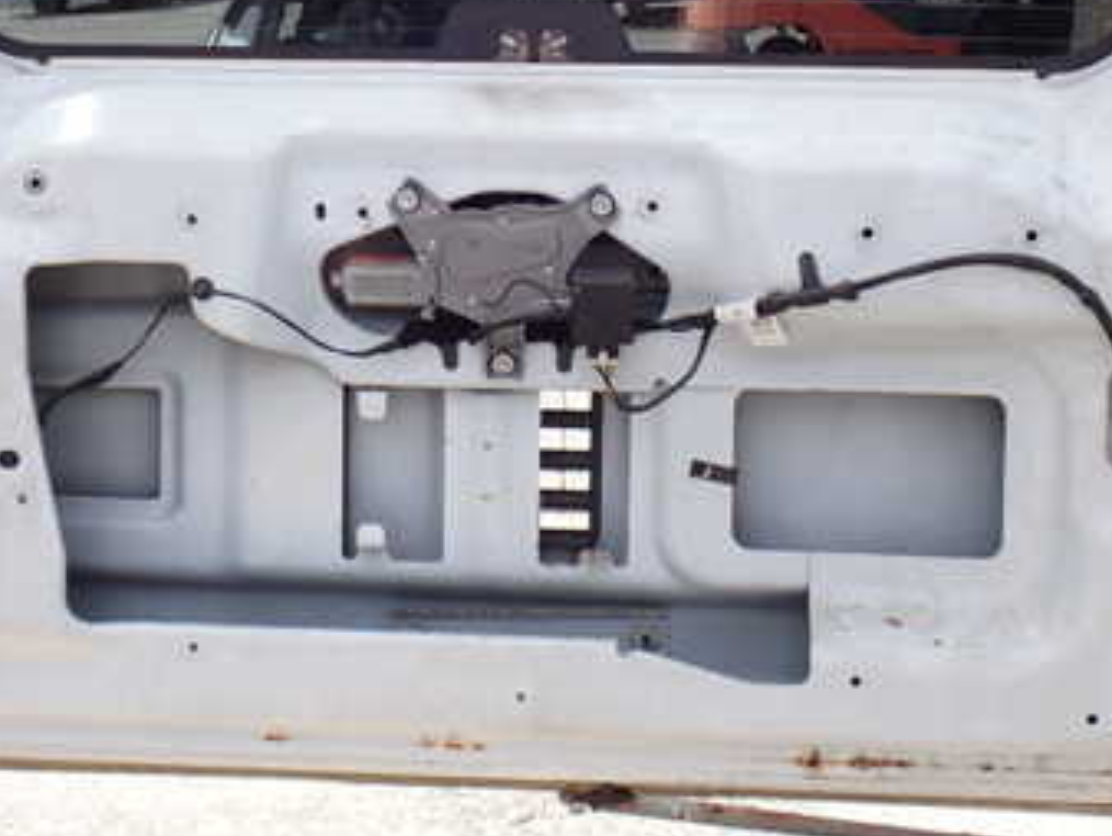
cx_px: 500
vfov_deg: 18.8
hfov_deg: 25.0
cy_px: 191
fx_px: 2507
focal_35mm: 78
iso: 100
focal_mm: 7.84
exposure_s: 1/320
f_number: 4
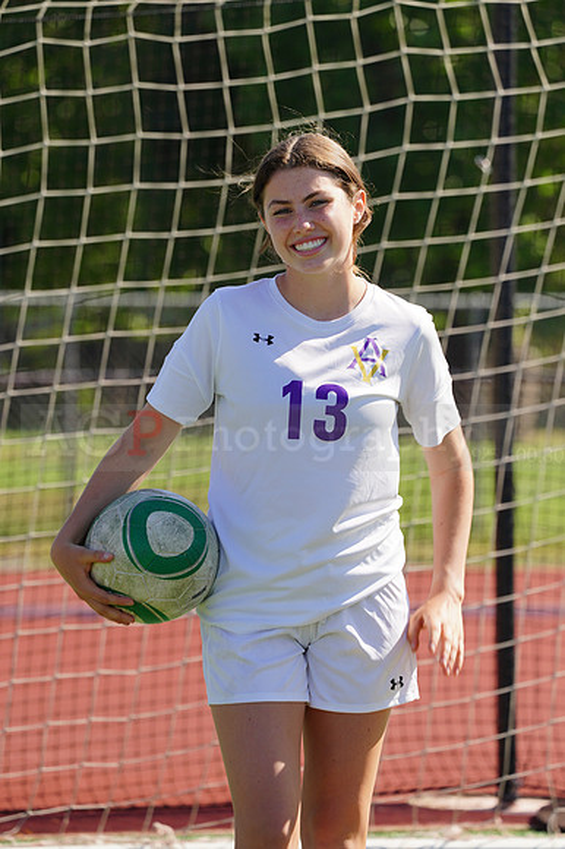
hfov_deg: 3.7
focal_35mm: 376
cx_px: 282
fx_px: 8862
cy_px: 424
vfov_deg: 5.5
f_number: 11
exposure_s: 1/250
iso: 200
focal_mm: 376
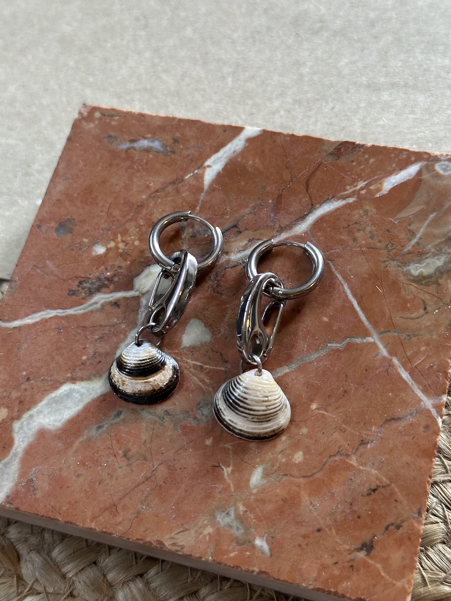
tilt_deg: -62.9
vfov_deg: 39.7
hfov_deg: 30.3
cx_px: 226
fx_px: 834
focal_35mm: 48
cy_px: 300
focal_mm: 6.86
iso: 320
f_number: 1.78
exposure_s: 1/40
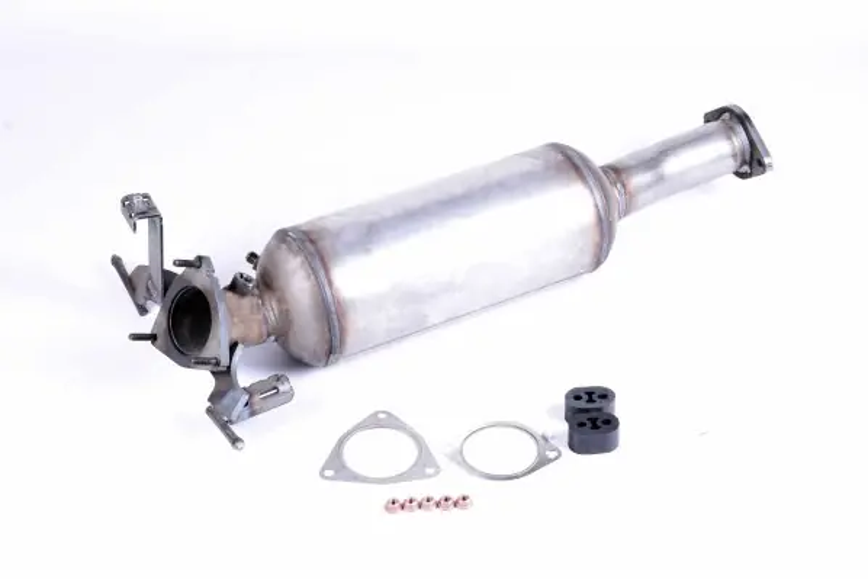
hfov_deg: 24.6
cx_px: 434
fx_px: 1990
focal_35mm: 82
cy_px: 290
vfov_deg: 16.6
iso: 200
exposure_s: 1/60
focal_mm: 55
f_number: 13
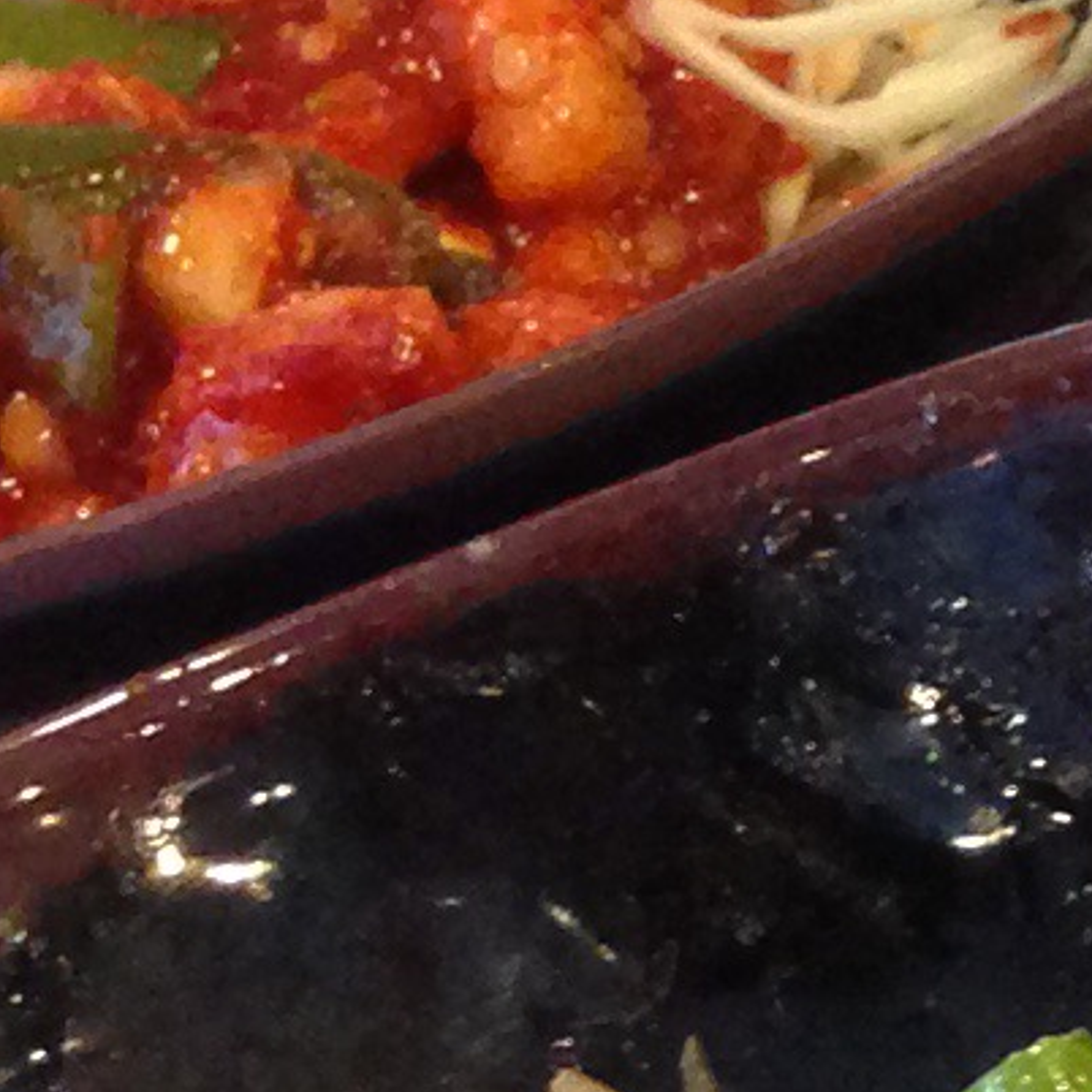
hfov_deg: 6.4
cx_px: 3814
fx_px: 8459
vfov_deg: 7.4
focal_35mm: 237
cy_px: 769
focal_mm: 4.12
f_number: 2.4
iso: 200
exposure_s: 1/20
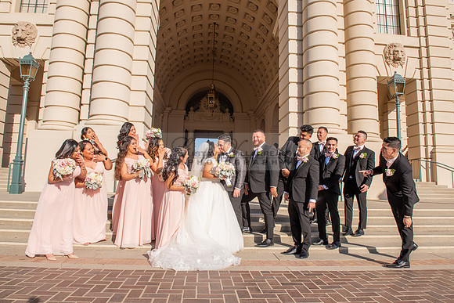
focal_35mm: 24
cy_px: 152
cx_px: 227
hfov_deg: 73.7
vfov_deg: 53.2
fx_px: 303
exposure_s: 1/200
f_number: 10
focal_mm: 24
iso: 100
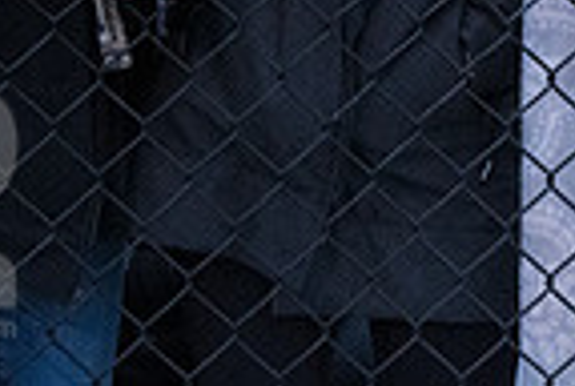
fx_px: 7507
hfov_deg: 4.4
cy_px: -364
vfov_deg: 2.9
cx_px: 466
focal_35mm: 469
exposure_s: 1/1250
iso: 6400
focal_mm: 116
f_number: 4.5
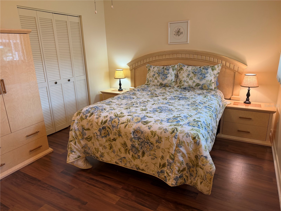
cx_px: 140
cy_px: 106
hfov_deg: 71.6
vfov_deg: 56.8
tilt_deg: -16.0
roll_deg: +1.2
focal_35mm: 24
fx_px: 195
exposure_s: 1/60
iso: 160
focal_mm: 6.76
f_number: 1.78
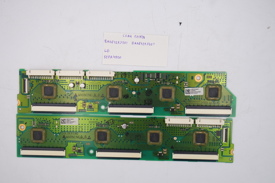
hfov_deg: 41.1
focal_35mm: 48
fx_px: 367
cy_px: 92
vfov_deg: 28.1
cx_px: 138
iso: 160
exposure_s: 1/125
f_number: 5
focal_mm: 18
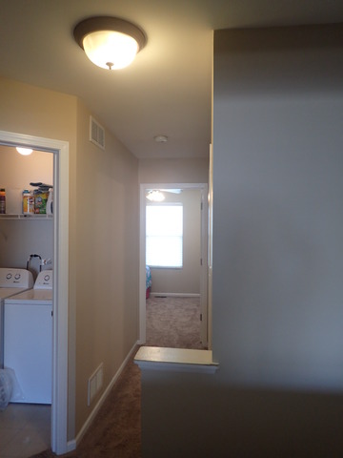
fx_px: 330
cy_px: 229
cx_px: 172
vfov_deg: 69.4
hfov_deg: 54.9
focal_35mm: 25
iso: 200
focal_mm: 4.5
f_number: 2
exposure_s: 1/40
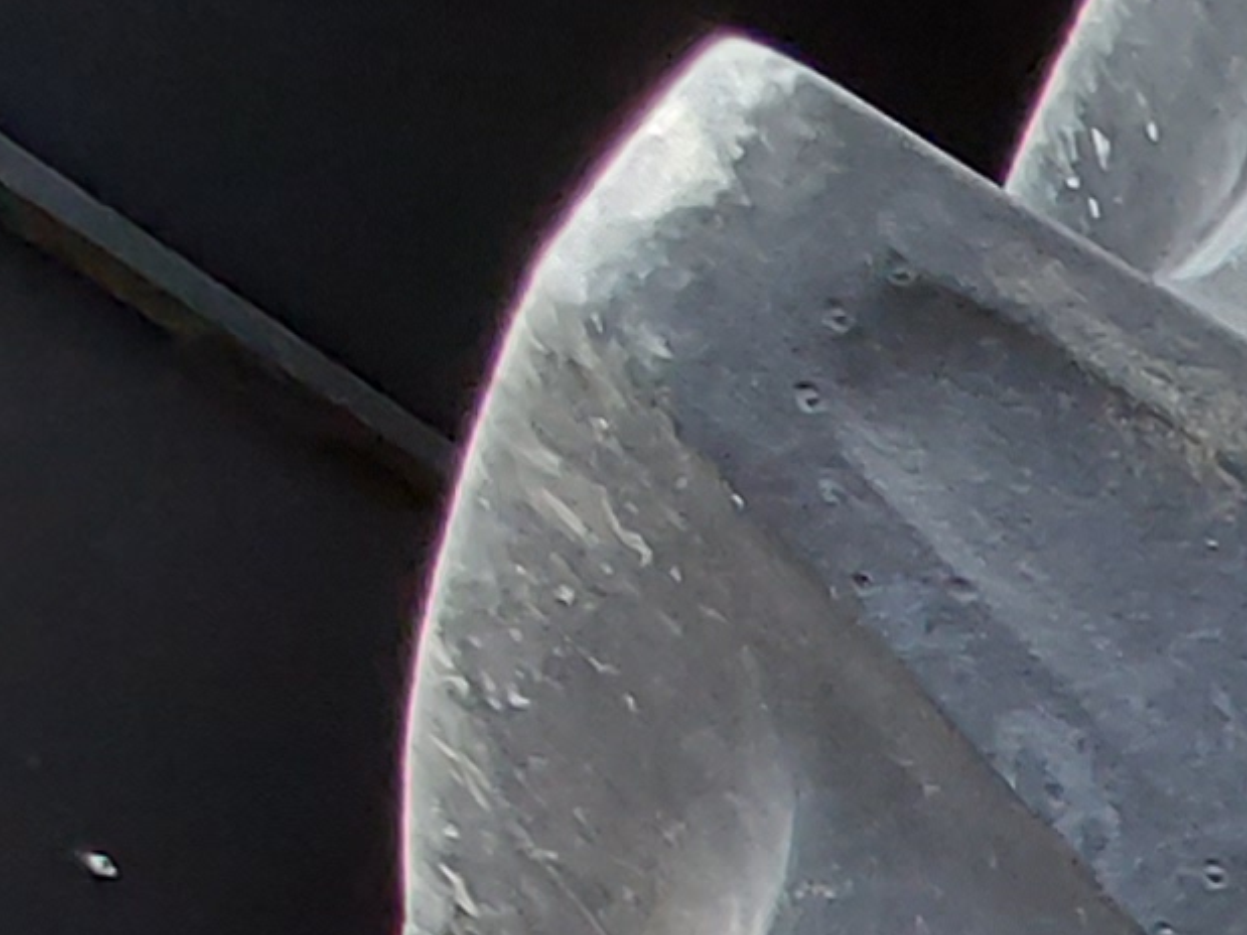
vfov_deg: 11.1
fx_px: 3025
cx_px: 3540
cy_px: 2809
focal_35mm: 84
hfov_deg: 12.3
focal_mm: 1.74
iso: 50
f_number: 2.2
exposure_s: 1/339
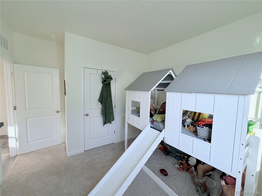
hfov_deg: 102.1
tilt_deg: -3.5
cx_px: 131
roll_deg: -1.4
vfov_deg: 85.7
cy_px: 98
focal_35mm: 14
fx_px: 106
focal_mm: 2.22
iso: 160
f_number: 2.2
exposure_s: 1/120
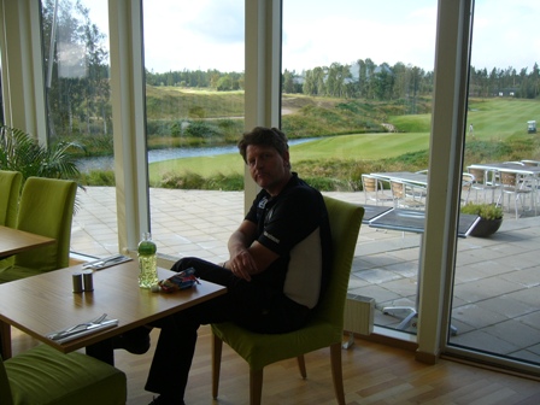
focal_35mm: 35
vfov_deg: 40.7
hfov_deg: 52.6
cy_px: 202
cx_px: 270
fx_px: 546
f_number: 2.8
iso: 50
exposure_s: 1/250
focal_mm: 5.8
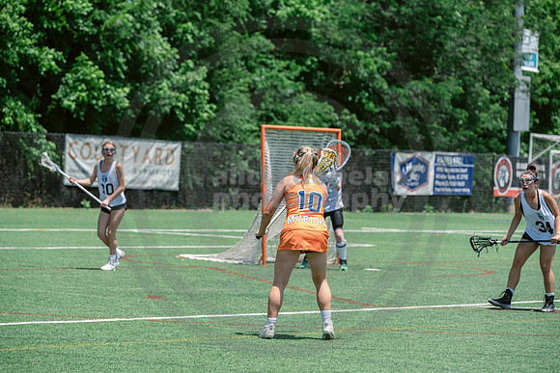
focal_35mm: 180
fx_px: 2801
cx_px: 280
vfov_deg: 7.6
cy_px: 186
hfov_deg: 11.4
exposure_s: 1/2000
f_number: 5.6
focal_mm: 180
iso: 400
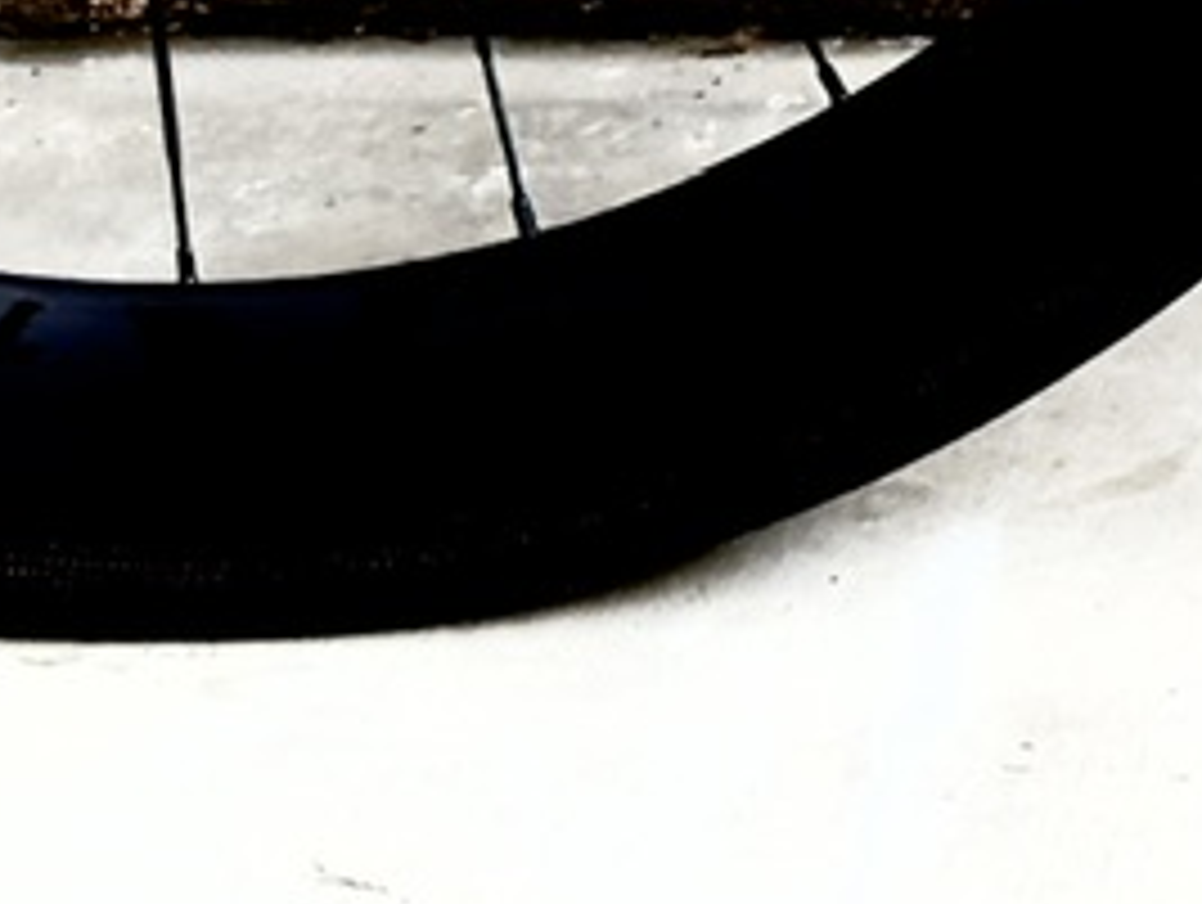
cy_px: -1723
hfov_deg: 7.0
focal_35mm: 268
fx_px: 9319
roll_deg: +0.3
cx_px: 2737
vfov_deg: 5.3
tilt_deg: -10.1
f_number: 1.78
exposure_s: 1/121
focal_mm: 6.76
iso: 80
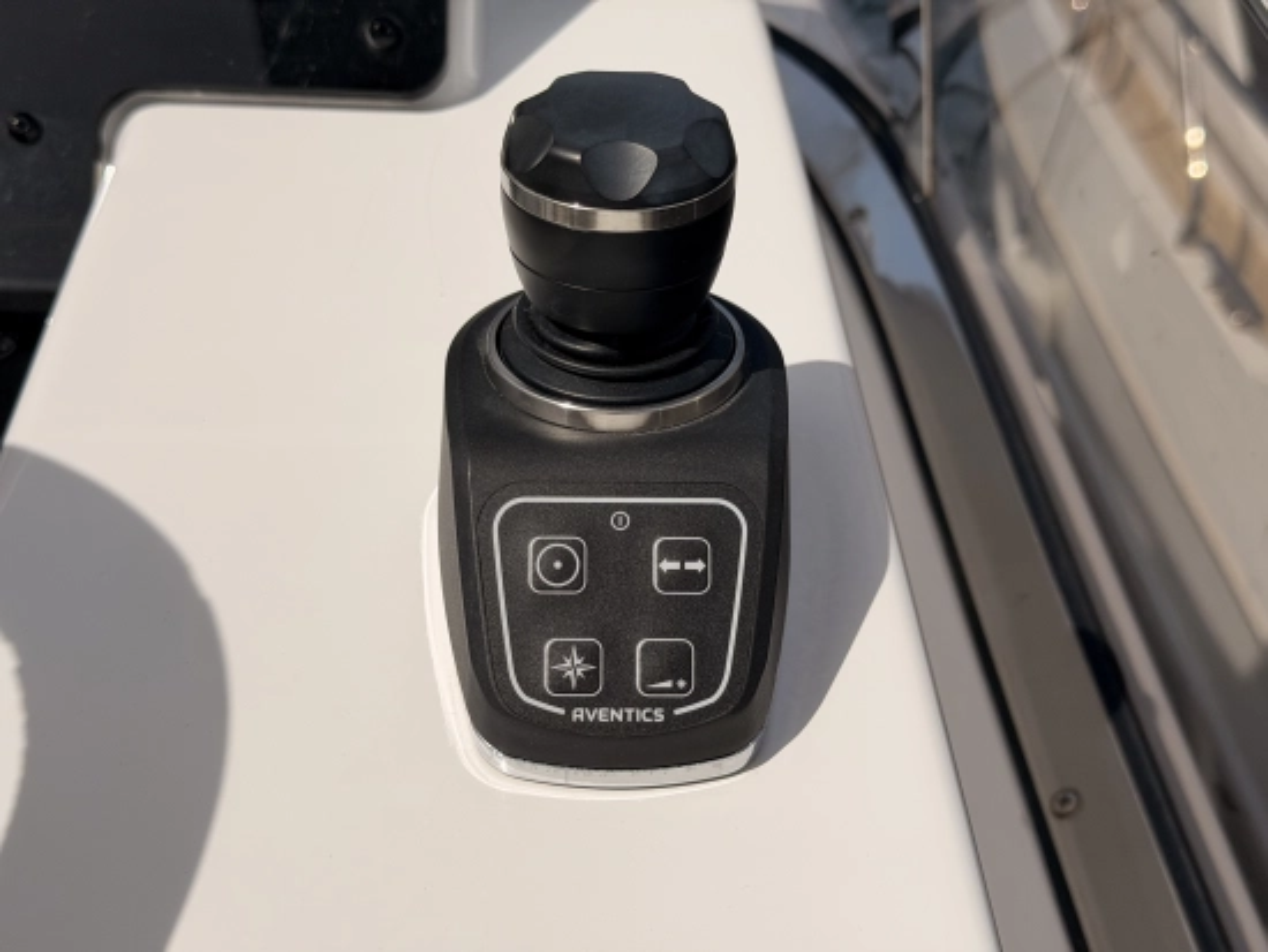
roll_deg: -1.4
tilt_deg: -33.2
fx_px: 1759
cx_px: 634
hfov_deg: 39.6
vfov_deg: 30.3
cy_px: 476
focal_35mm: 48
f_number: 1.78
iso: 64
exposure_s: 1/16129
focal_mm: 6.76
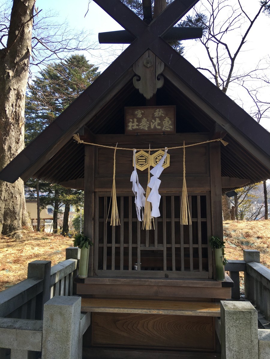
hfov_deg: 48.2
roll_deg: +0.1
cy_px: 180
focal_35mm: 29
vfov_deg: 61.7
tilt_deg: +7.3
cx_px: 135
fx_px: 302
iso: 25
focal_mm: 4.15
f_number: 2.2
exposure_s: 1/287
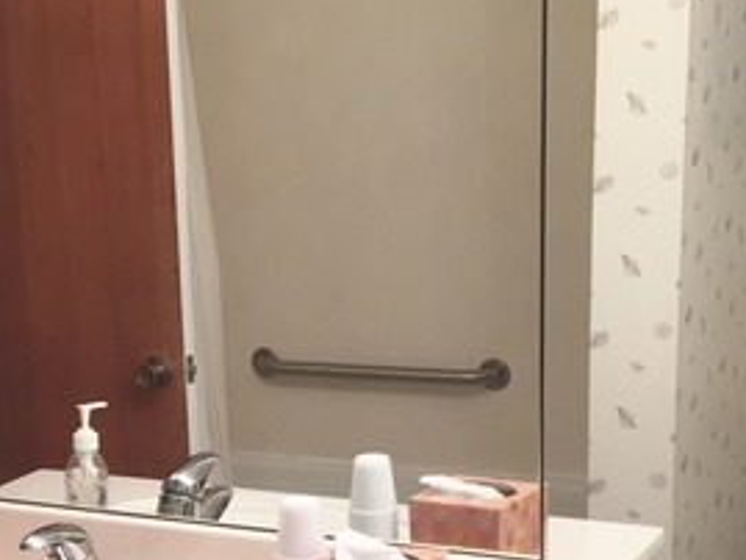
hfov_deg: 27.7
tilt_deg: -15.4
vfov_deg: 21.0
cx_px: 175
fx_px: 1488
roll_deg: +4.6
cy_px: 477
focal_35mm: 69
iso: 40
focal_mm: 4.15
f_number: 2.2
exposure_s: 1/40
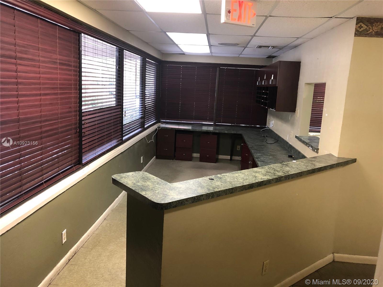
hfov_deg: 63.4
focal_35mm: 28
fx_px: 310
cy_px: 144
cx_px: 192
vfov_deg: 49.7
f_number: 1.8
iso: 50
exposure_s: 1/15
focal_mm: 3.99
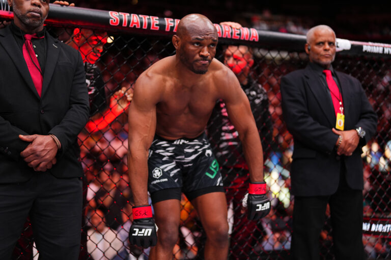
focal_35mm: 50
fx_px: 543
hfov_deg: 39.6
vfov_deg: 27.0
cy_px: 130
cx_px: 196
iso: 500
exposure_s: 1/800
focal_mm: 50
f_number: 1.4
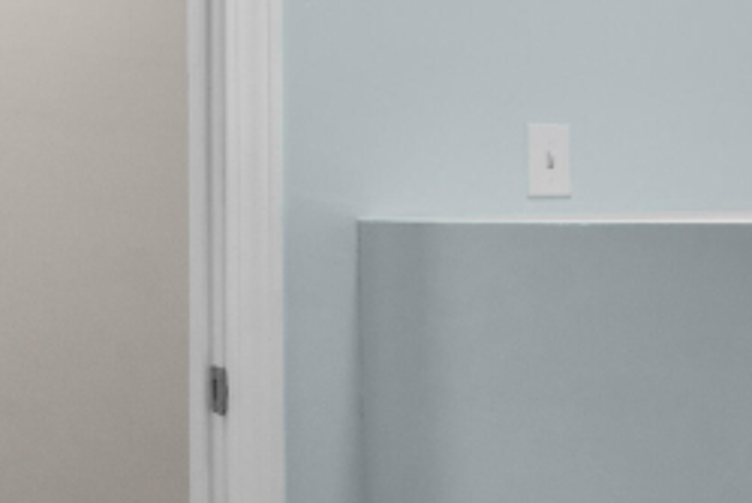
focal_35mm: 45
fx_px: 941
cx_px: 1041
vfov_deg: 29.7
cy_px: 175
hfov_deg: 30.8
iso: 400
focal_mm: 10
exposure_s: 1/20
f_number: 8
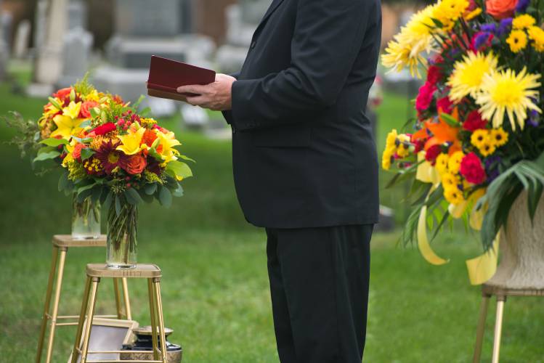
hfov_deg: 7.9
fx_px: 3930
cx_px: 272
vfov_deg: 5.3
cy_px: 182
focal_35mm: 260
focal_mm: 260
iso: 640
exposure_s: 1/200
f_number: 7.1
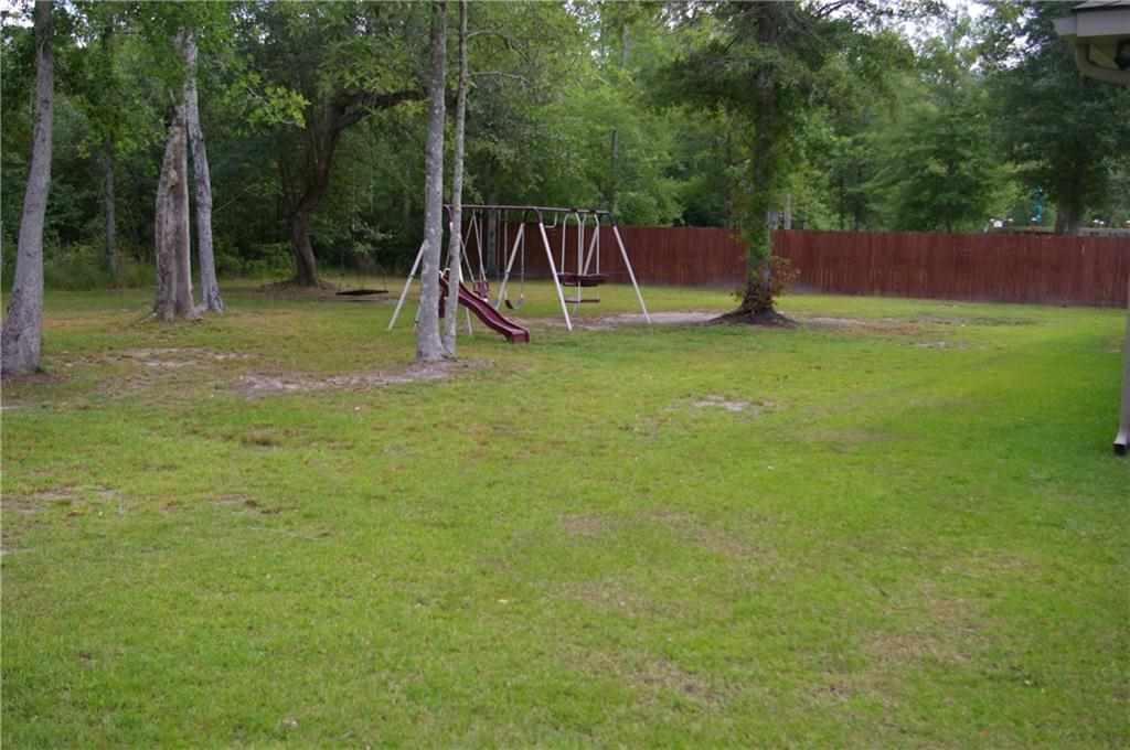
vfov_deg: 34.1
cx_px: 565
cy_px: 375
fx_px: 1223
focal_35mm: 39
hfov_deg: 49.6
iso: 200
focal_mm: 26
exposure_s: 1/250
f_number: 5.6
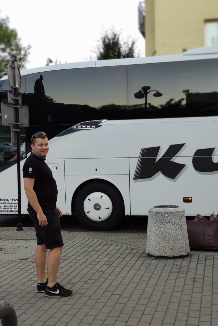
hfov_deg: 24.6
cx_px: 96
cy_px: 164
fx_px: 499
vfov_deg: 36.2
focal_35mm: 55
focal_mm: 5.54
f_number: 2.4
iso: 108
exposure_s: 1/100
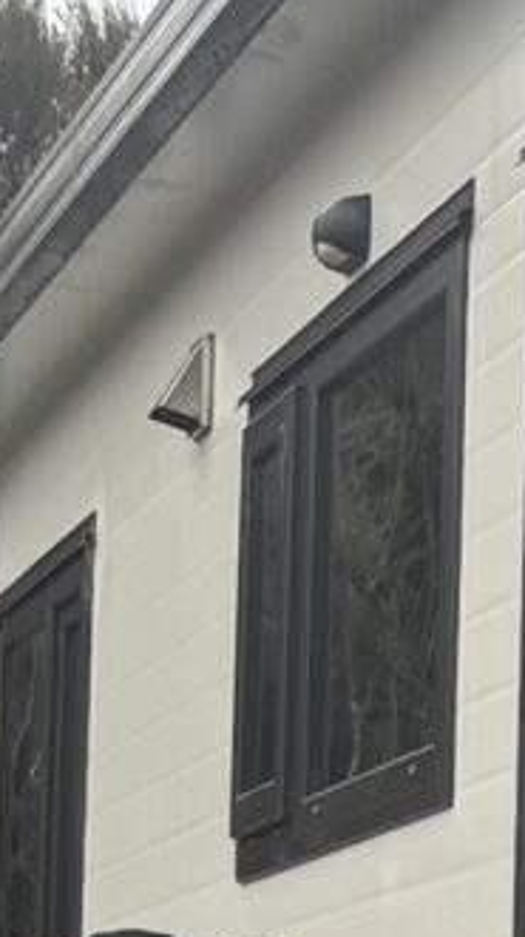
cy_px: 1292
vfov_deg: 9.6
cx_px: 1623
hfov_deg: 5.2
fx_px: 5459
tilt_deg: +1.3
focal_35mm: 220
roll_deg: -2.5
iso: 40
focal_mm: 5.96
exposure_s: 1/242
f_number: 1.6
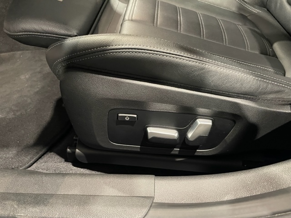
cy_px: 109
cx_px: 146
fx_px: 219
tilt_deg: -45.0
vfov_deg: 53.1
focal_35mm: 26
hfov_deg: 67.3
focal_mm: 4.2
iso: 800
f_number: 1.6
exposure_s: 1/27
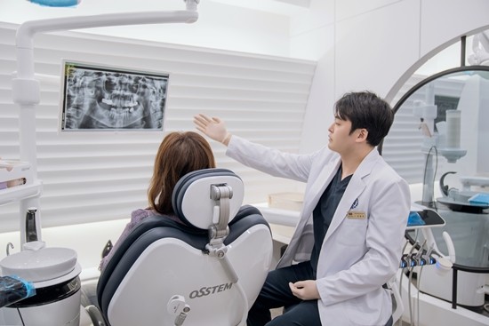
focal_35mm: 29
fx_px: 394
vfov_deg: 45.0
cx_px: 244
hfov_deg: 63.6
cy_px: 163
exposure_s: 1/80
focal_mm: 29
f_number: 2.8
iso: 200
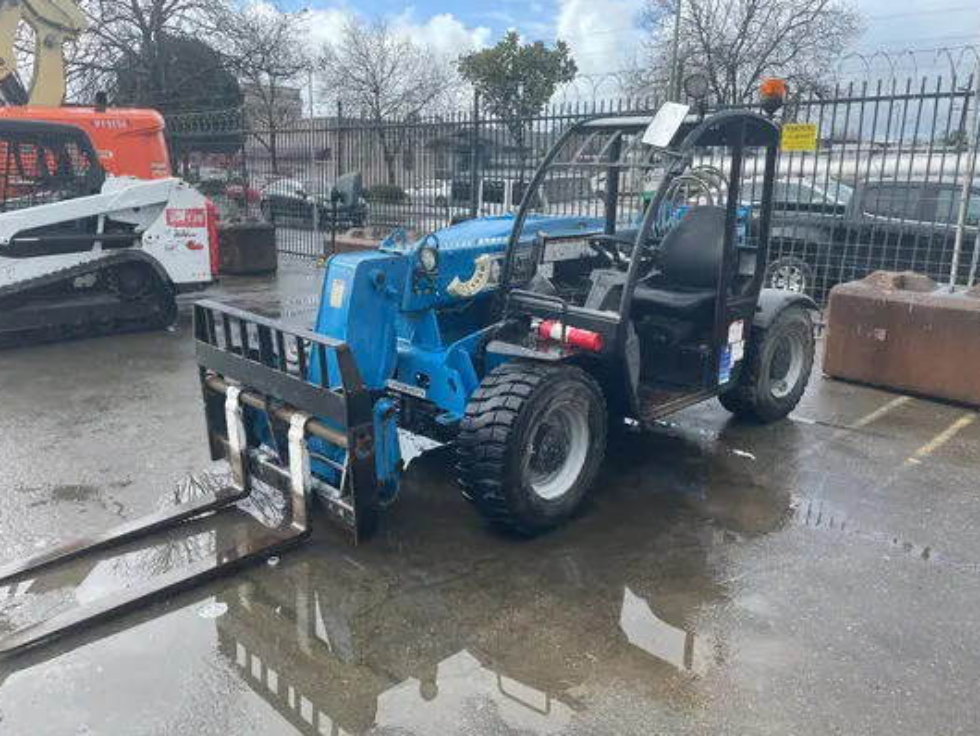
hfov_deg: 65.3
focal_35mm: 27
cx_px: 496
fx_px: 765
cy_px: 380
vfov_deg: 51.4
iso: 32
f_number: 1.6
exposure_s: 1/1103
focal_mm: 4.2
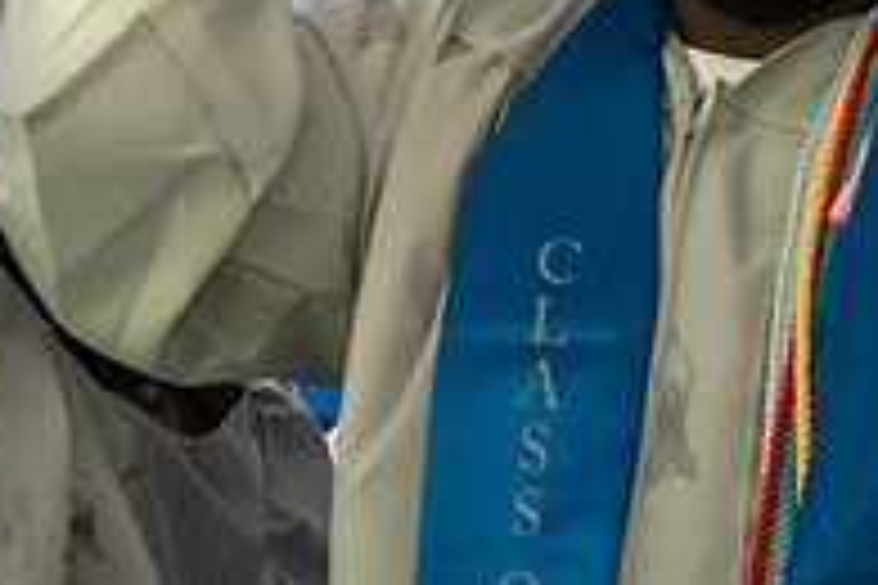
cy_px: -250
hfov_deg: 11.0
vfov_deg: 7.4
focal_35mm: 184
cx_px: -203
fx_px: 4487
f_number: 4
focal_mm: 62
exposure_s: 1/800
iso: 2500
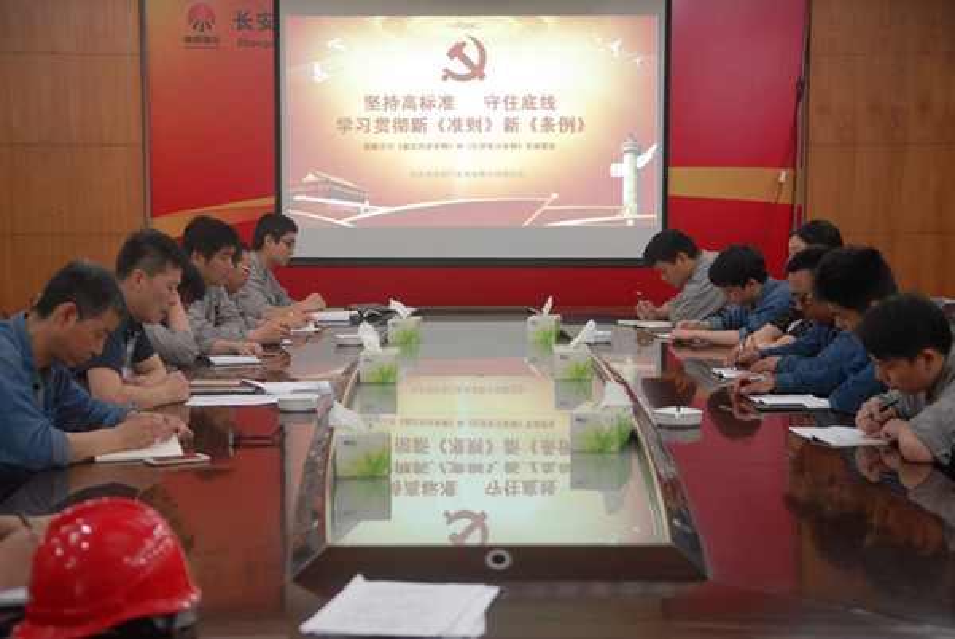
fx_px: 1593
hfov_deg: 33.4
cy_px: 320
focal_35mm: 60
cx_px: 478
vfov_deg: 22.7
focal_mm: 40
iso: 400
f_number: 2.8
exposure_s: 1/20
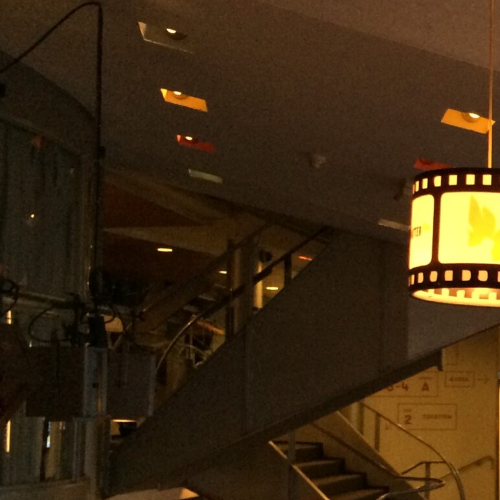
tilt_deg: +1.7
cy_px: 358
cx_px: 699
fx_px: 1389
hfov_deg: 18.6
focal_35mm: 85
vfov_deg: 20.3
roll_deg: +0.2
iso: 160
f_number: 2.2
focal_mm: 4.15
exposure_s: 1/30
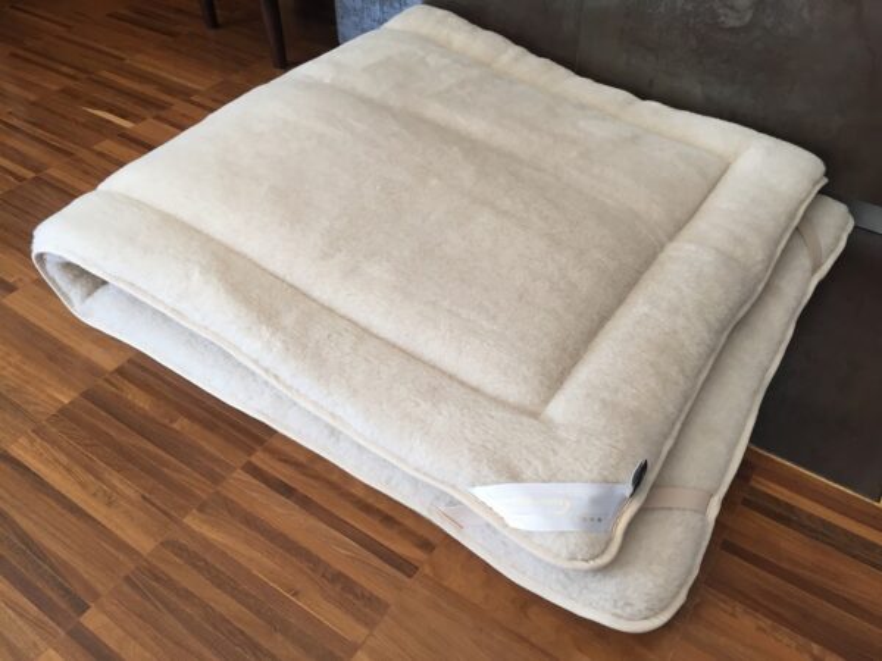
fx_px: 739
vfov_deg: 48.2
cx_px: 441
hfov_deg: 61.7
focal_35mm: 29
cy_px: 330
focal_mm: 4.15
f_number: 2.2
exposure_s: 1/33
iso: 32
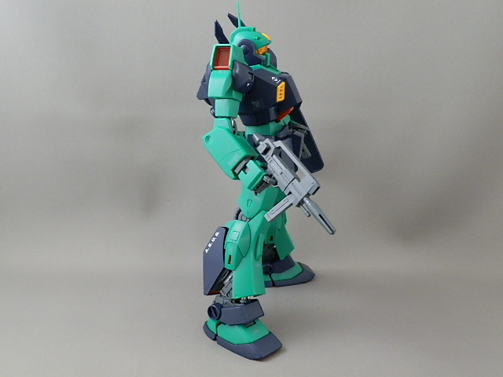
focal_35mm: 34
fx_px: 494
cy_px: 188
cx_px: 252
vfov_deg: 41.8
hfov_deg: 54.0
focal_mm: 6.17
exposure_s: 1/8
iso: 250
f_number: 3.5
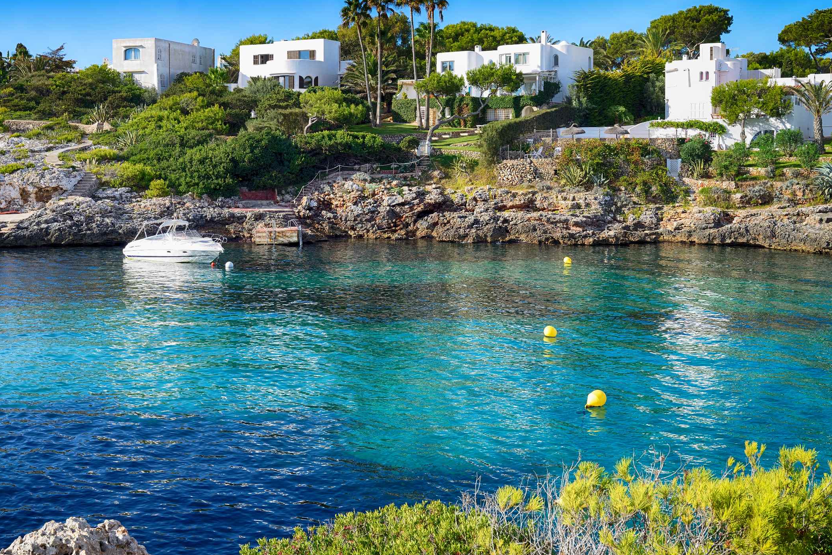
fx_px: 1109
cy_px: 189
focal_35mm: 48
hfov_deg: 41.1
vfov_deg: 27.9
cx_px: 391
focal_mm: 35
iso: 100
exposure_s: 1/125
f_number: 8
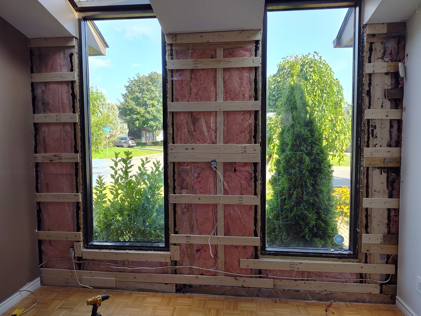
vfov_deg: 58.9
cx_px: 210
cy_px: 158
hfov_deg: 73.9
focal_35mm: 23
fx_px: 280
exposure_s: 1/120
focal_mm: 5.56
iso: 141
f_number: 1.8
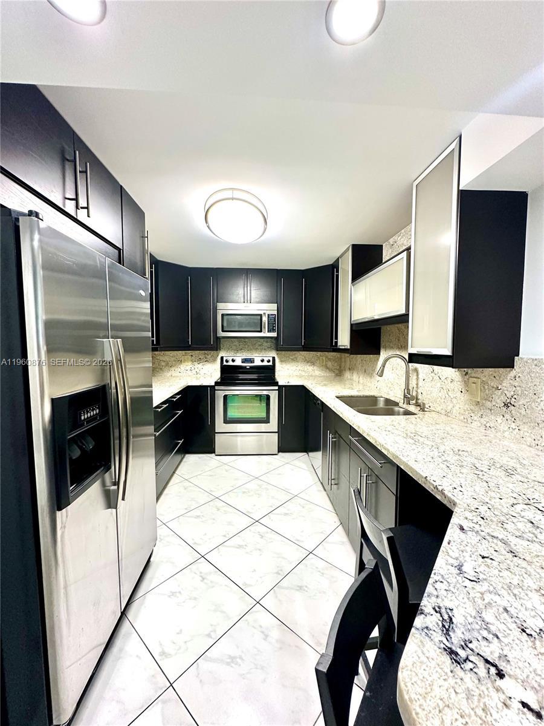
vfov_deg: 102.1
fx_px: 293
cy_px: 363
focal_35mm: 14
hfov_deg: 85.7
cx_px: 272
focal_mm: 2.22
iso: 250
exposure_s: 1/120
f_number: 2.2
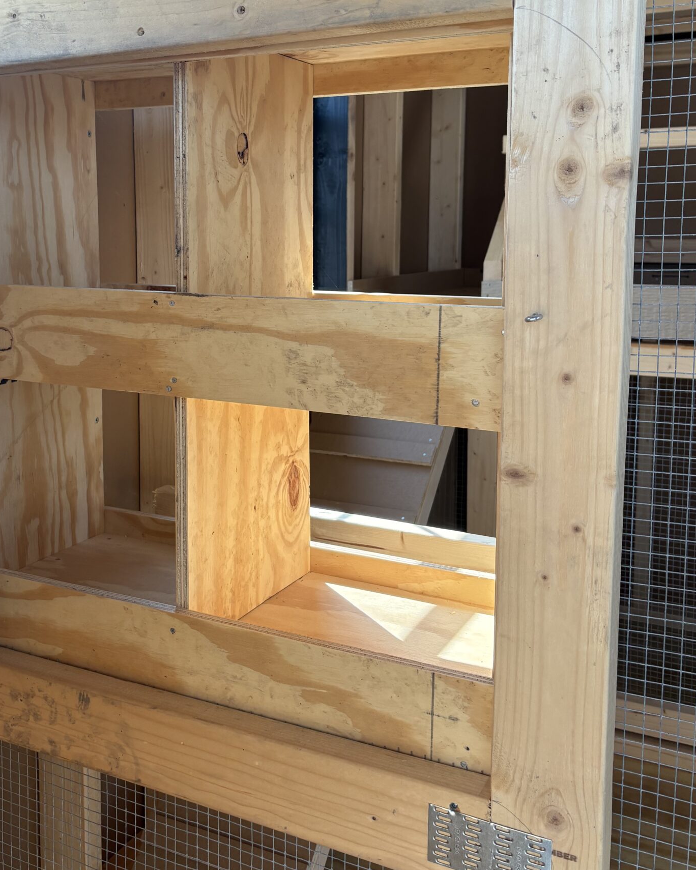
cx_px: 250
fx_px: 978
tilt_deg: -5.4
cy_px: 341
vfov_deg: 47.6
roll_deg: +2.0
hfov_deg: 38.8
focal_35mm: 38
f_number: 1.6
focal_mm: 5.96
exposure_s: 1/325
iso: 64
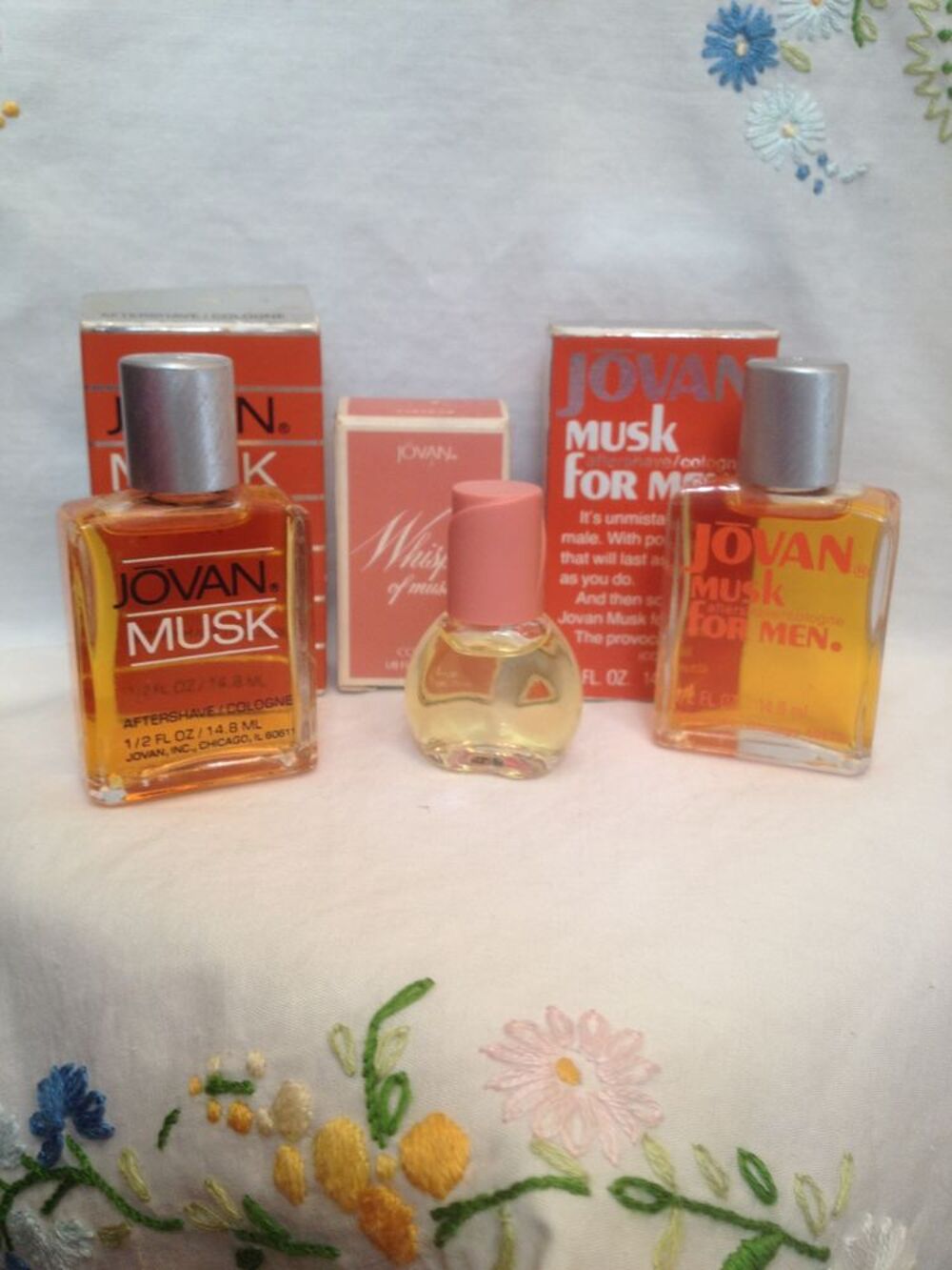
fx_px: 1283
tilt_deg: -19.7
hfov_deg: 40.7
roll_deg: +0.9
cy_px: 635
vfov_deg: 52.6
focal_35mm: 35
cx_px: 476
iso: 50
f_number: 2.4
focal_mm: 4.28
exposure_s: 1/20
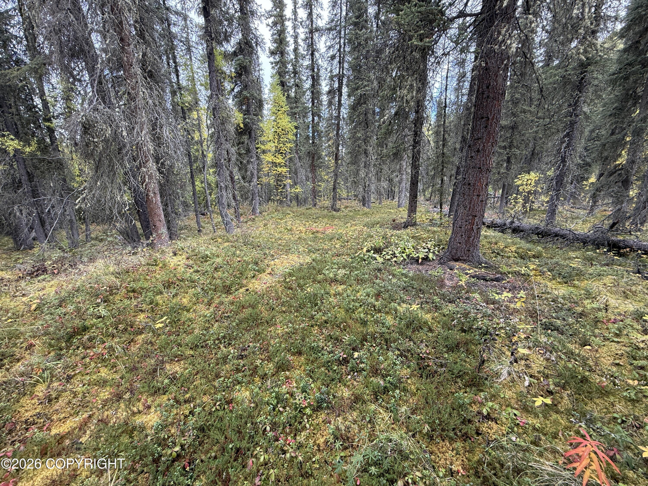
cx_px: 324
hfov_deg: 102.1
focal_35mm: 14
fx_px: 262
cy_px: 243
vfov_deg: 85.7
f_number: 2.2
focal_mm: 2.22
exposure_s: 1/99
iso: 64
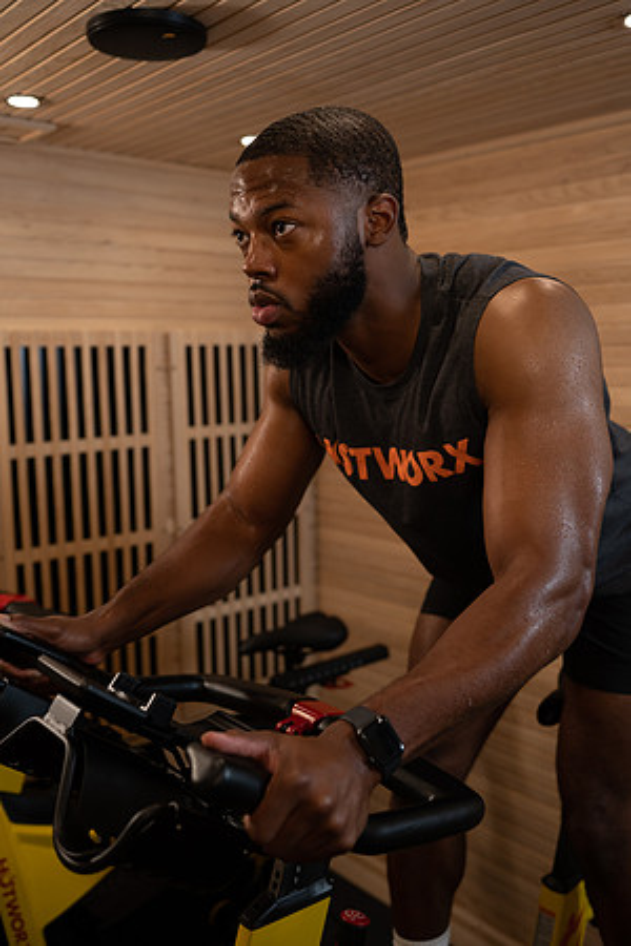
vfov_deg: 54.4
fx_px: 920
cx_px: 316
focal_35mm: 35
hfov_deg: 37.9
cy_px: 473
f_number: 2.8
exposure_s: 1/160
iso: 400
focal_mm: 35
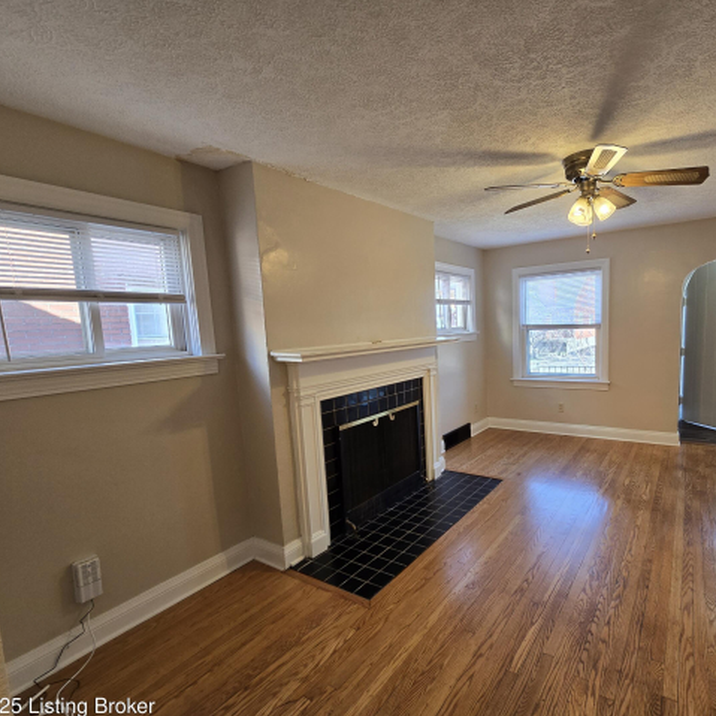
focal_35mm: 16
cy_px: 366
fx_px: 374
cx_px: 457
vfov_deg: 87.4
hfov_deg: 85.4
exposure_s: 1/60
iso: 80
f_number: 2.2
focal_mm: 2.2
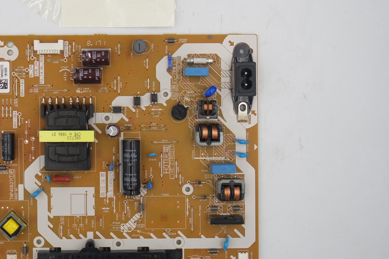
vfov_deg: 21.9
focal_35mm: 62
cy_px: 98
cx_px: 130
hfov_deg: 32.1
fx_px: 670
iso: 160
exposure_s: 1/100
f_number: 5
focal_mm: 15
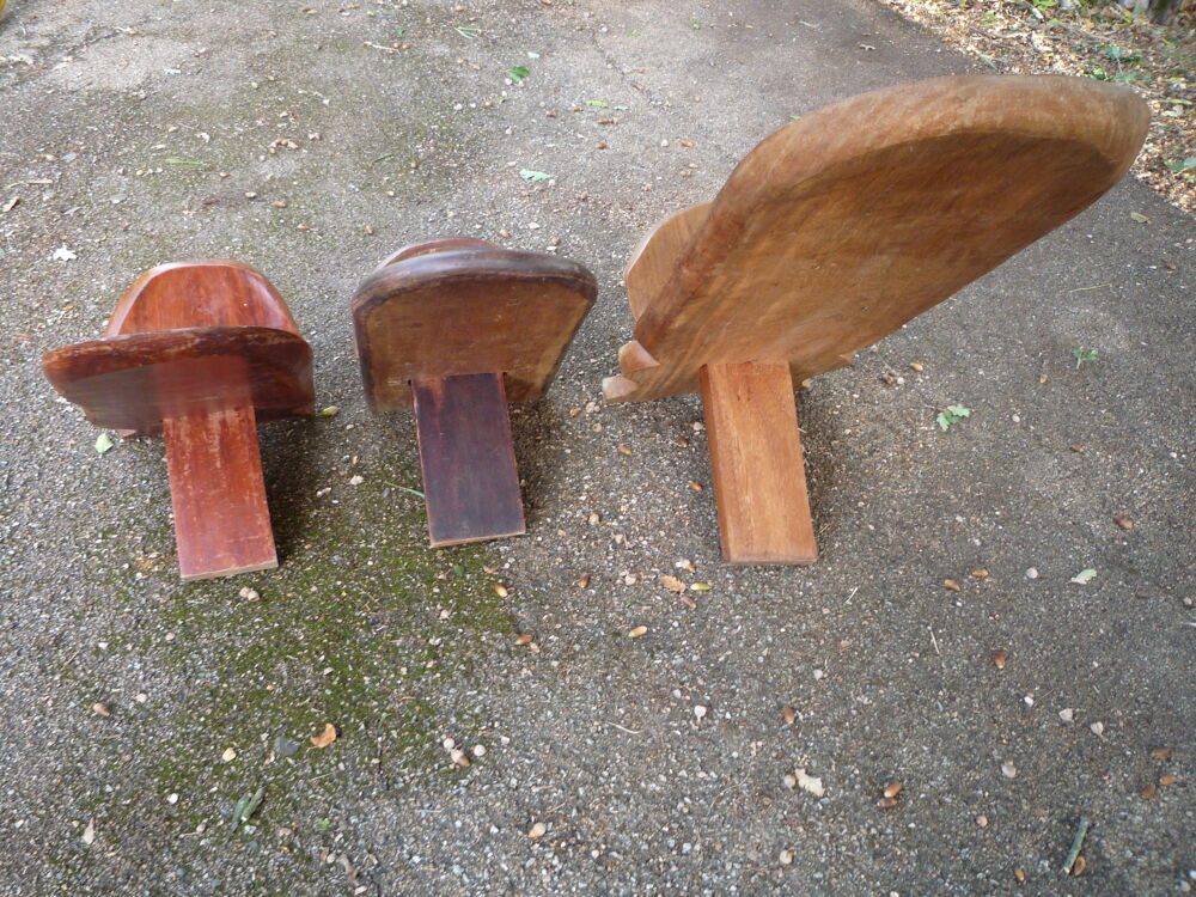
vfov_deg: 46.8
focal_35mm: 30
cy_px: 448
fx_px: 1037
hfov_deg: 60.0
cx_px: 598
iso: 160
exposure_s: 1/30
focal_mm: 5.2
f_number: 3.3
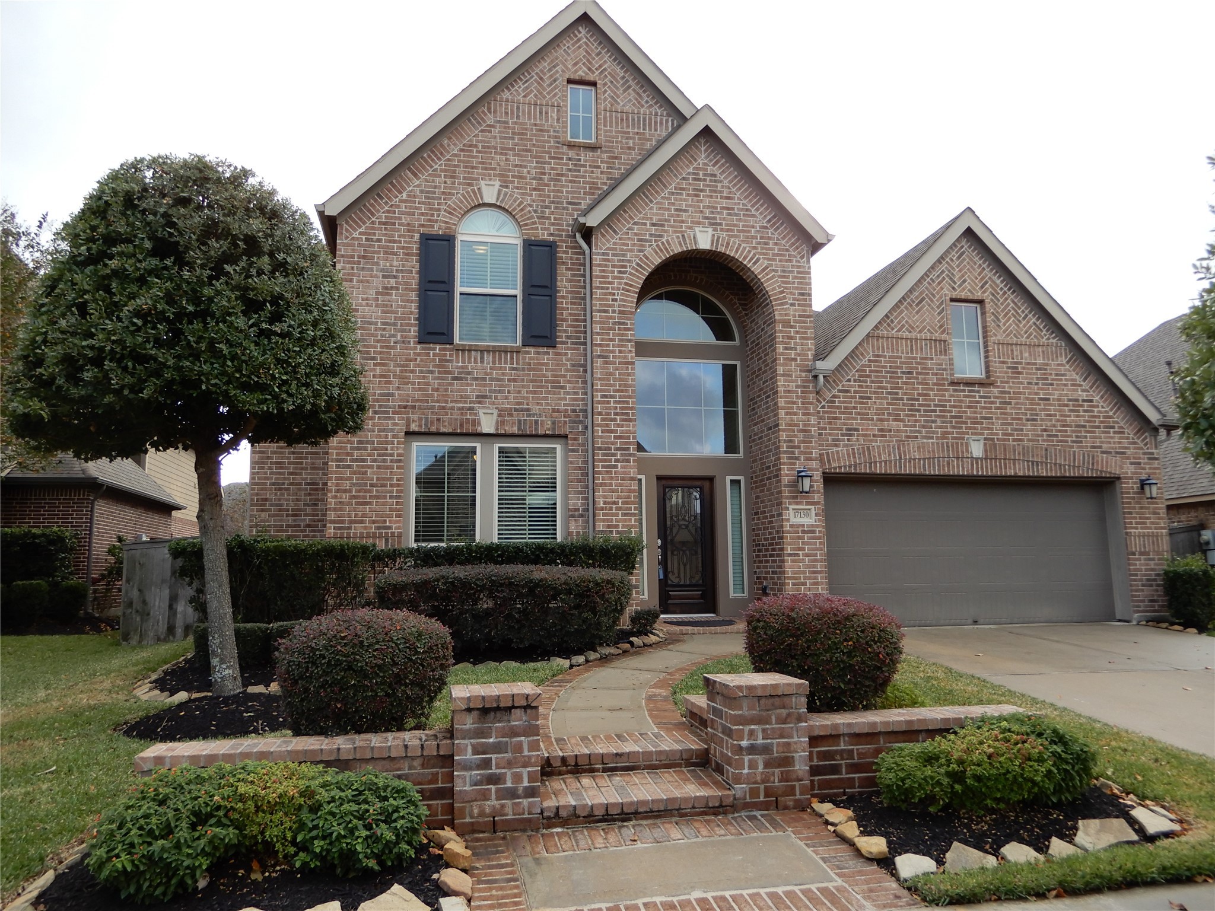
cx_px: 608
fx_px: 842
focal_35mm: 24
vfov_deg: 56.8
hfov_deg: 71.6
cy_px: 456
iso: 80
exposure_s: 1/200
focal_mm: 4.3
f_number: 3.4
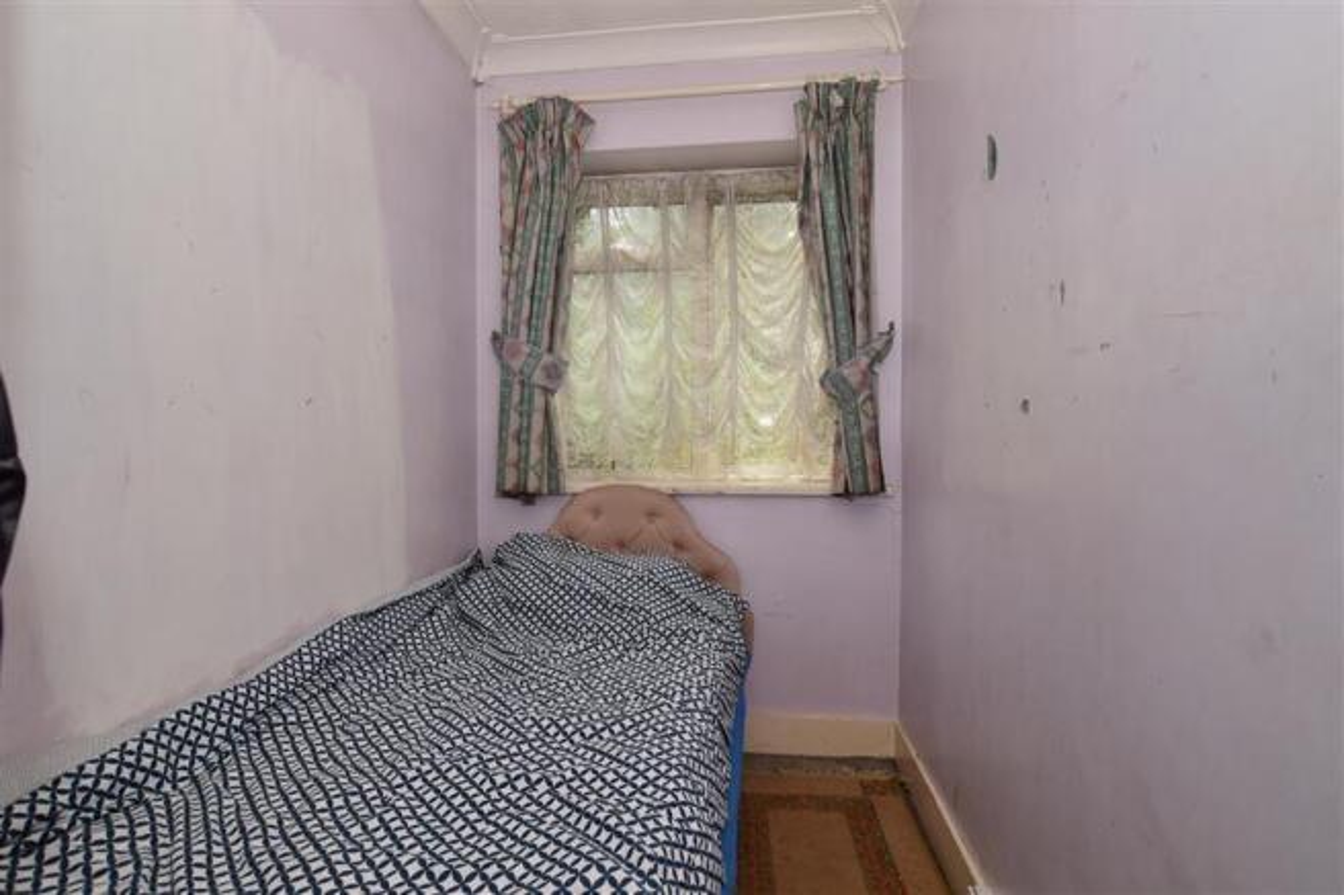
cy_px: 448
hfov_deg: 95.0
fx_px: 616
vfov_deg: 72.0
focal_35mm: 16
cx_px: 672
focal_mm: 11
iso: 200
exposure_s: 1/50
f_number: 7.1
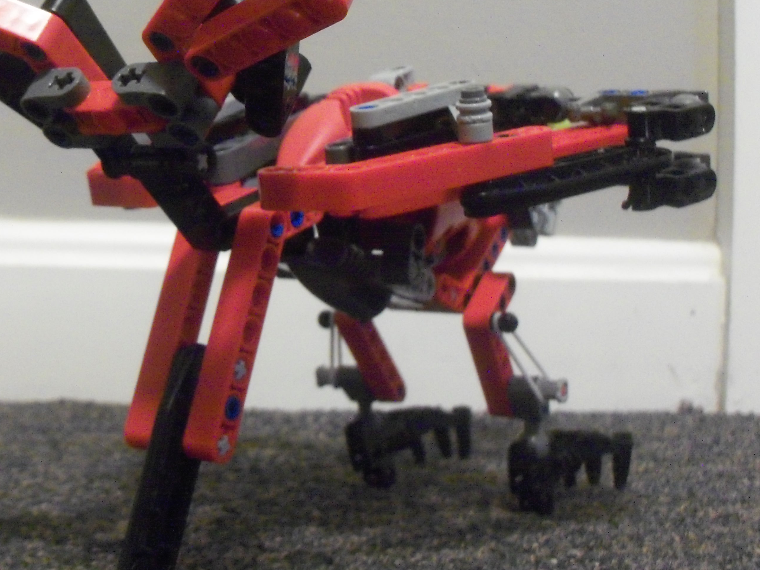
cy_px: 249
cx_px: 264
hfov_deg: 35.3
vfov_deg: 27.0
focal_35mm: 54
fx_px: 1186
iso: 400
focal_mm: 6.3
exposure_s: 1/2
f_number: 3
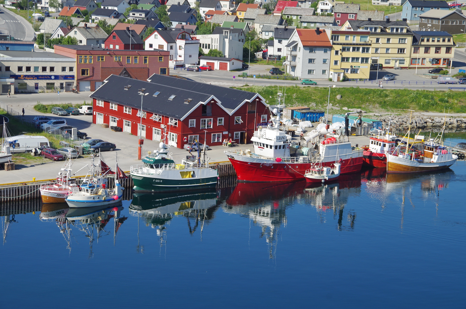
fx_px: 930
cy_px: 154
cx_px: 233
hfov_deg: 28.1
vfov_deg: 18.8
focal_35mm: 72
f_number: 7.1
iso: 100
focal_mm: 48
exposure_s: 1/200
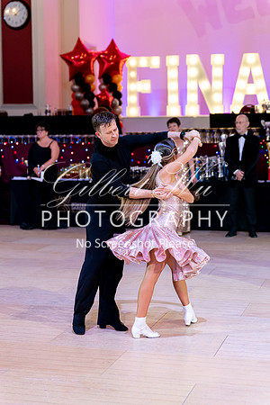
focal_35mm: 68
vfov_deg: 29.7
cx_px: 135
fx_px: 765
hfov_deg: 20.0
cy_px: 202
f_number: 2.8
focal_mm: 68
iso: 3200
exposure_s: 1/400
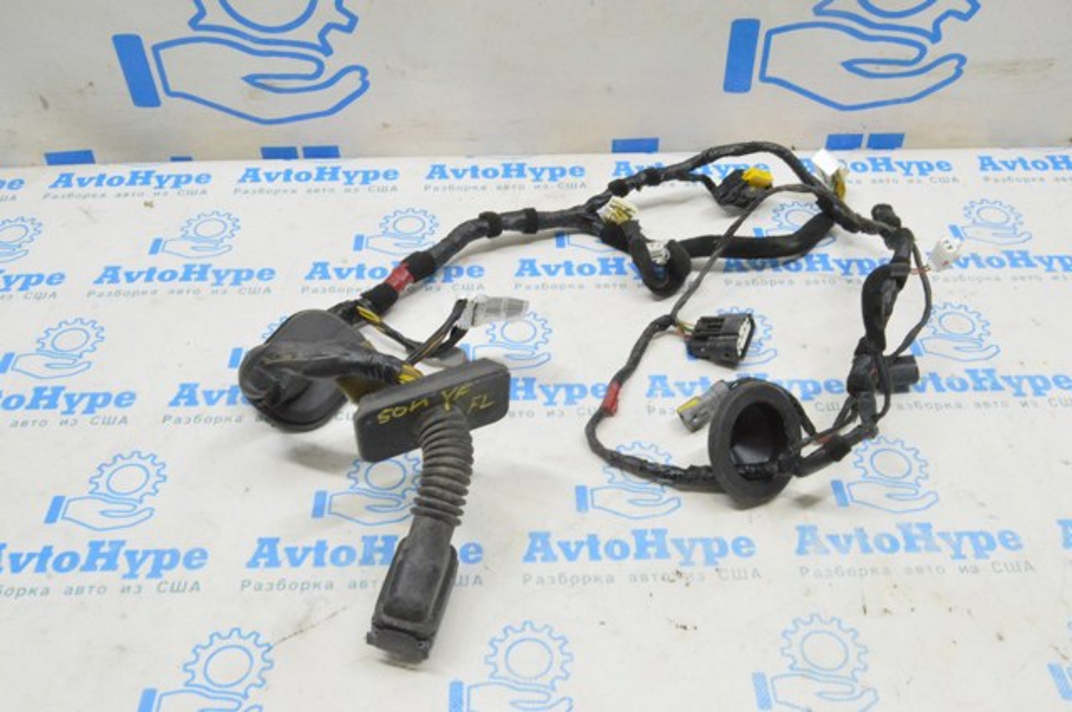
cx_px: 536
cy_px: 356
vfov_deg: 38.3
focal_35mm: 34
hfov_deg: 55.2
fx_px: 1026
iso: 6400
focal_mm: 23
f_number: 20
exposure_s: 1/15
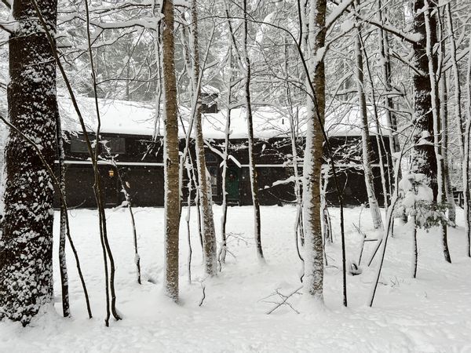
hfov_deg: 67.3
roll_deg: -0.1
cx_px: 236
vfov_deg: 53.1
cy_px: 176
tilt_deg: +0.1
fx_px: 354
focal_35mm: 26
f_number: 1.5
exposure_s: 1/181
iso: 40
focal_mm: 5.7
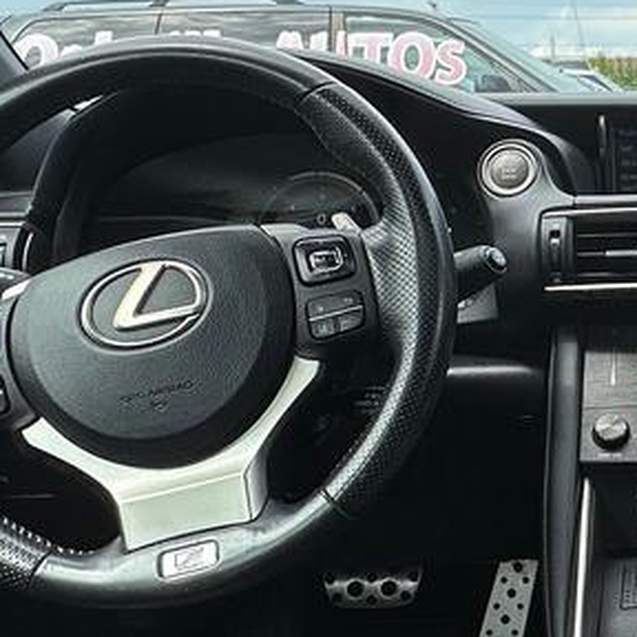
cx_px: 754
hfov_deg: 27.5
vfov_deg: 31.1
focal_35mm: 55
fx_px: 1145
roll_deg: +2.1
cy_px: 343
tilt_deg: -11.2
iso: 40
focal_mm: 2.22
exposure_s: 1/530
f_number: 2.2
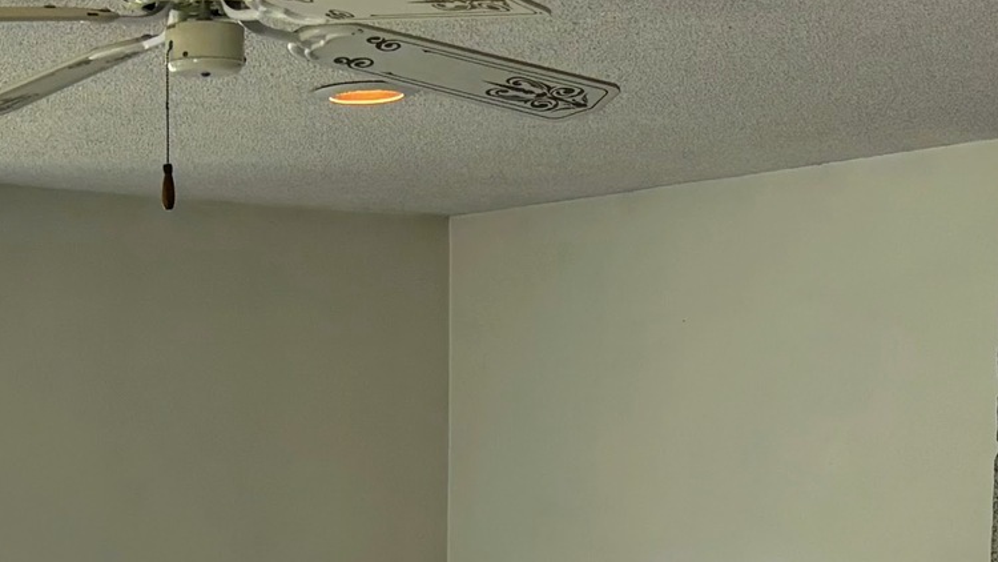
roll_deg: -0.3
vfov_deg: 9.9
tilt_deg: -8.2
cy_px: 1020
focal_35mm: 116
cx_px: 266
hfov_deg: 18.4
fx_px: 3070
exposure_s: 1/120
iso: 64
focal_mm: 5.96
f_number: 1.6
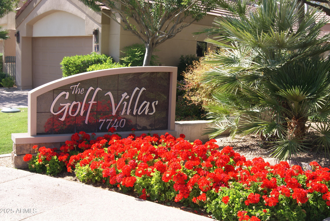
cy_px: 110
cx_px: 165
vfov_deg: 32.0
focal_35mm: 42
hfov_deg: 46.3
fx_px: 385
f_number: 8
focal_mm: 28
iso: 100
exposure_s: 1/80
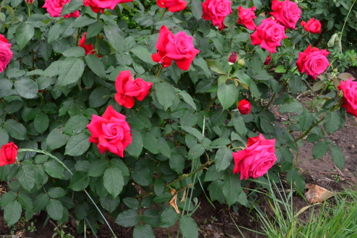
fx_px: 535
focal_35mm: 54
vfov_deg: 24.9
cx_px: 78
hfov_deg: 35.8
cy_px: 78
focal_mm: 22
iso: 1250
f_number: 16
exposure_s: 1/250
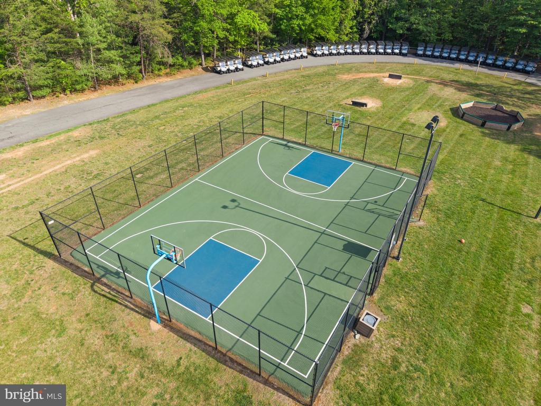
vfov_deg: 56.8
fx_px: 375
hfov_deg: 71.6
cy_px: 203
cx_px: 270
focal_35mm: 24
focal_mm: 8.67
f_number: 1.8
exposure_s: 1/1000
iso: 100
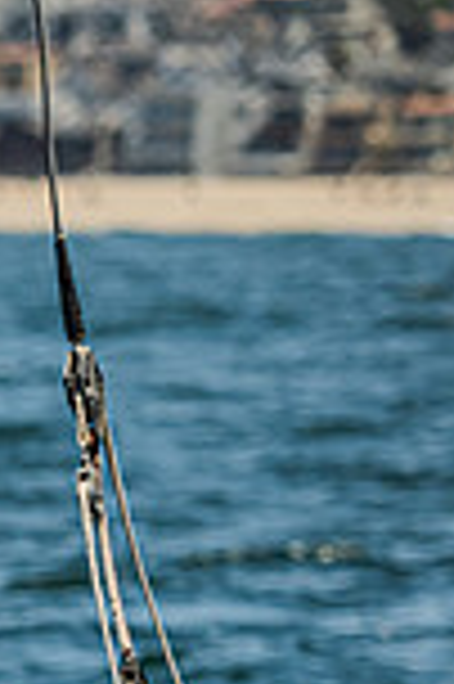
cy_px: 869
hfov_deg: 1.8
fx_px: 14693
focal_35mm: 775
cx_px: -745
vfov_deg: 2.7
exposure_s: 1/1250
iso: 320
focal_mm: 190
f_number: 5.6
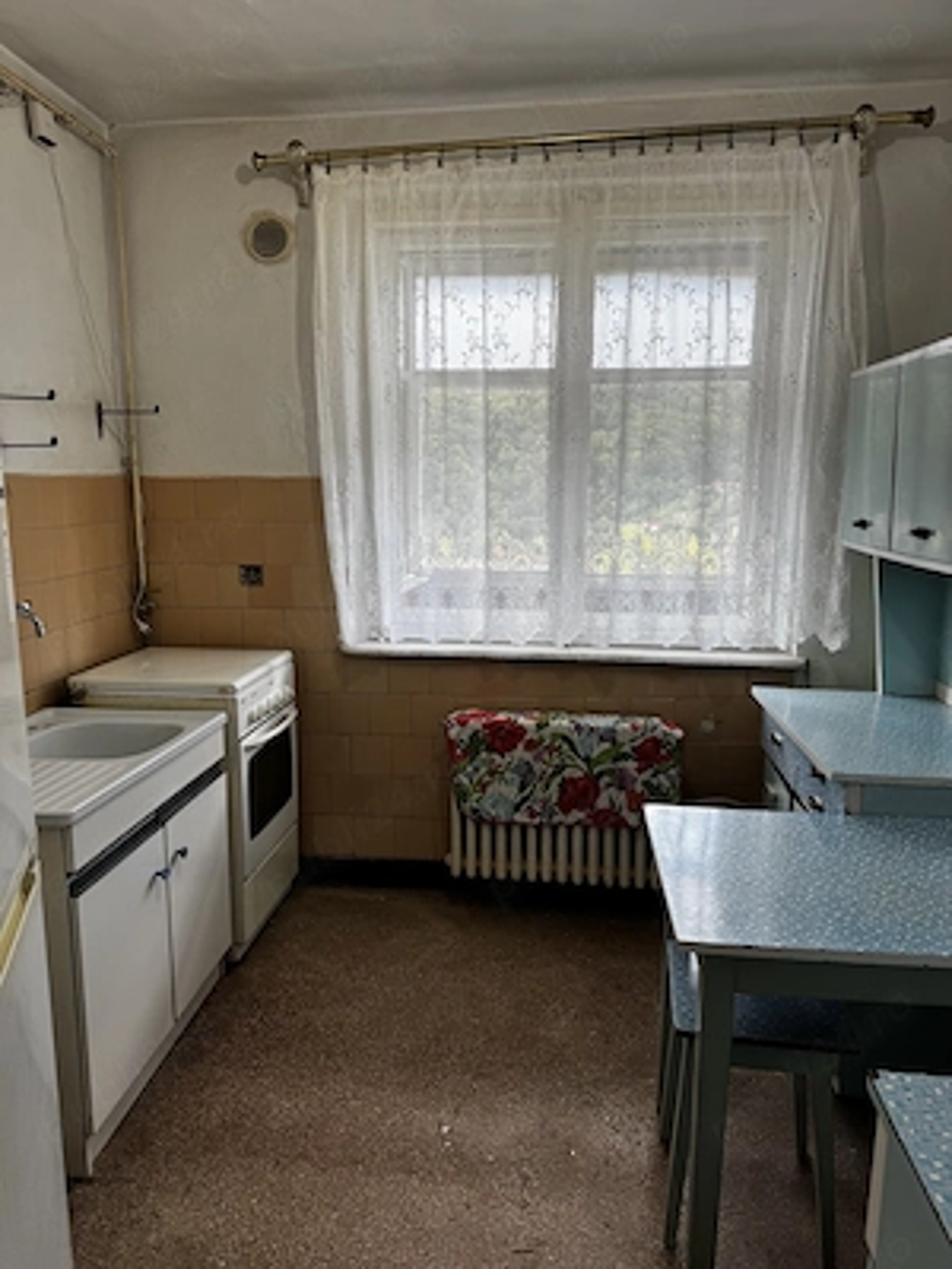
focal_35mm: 24
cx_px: 476
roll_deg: -0.6
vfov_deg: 71.6
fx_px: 880
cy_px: 634
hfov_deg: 56.8
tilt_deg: -9.5
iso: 64
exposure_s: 1/100
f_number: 1.78
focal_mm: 6.76
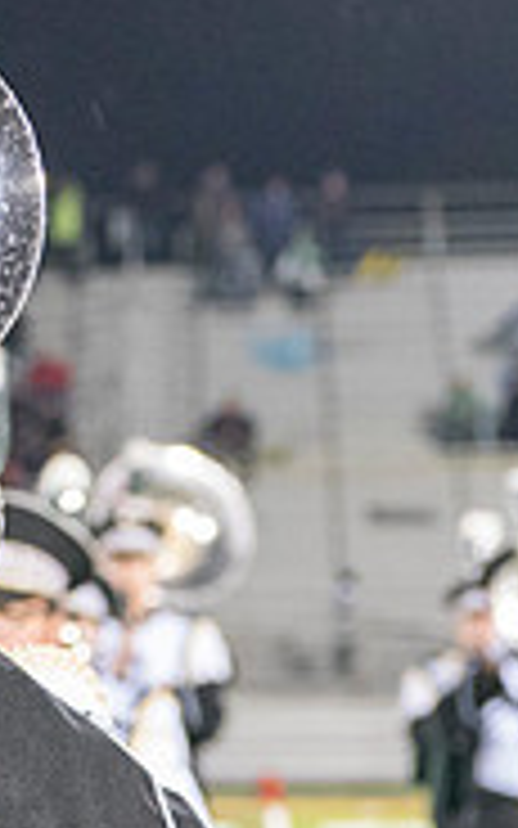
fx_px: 5082
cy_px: 353
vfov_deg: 9.3
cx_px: -527
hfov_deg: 5.7
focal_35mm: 225
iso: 5000
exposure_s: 1/125
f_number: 5.6
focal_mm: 70
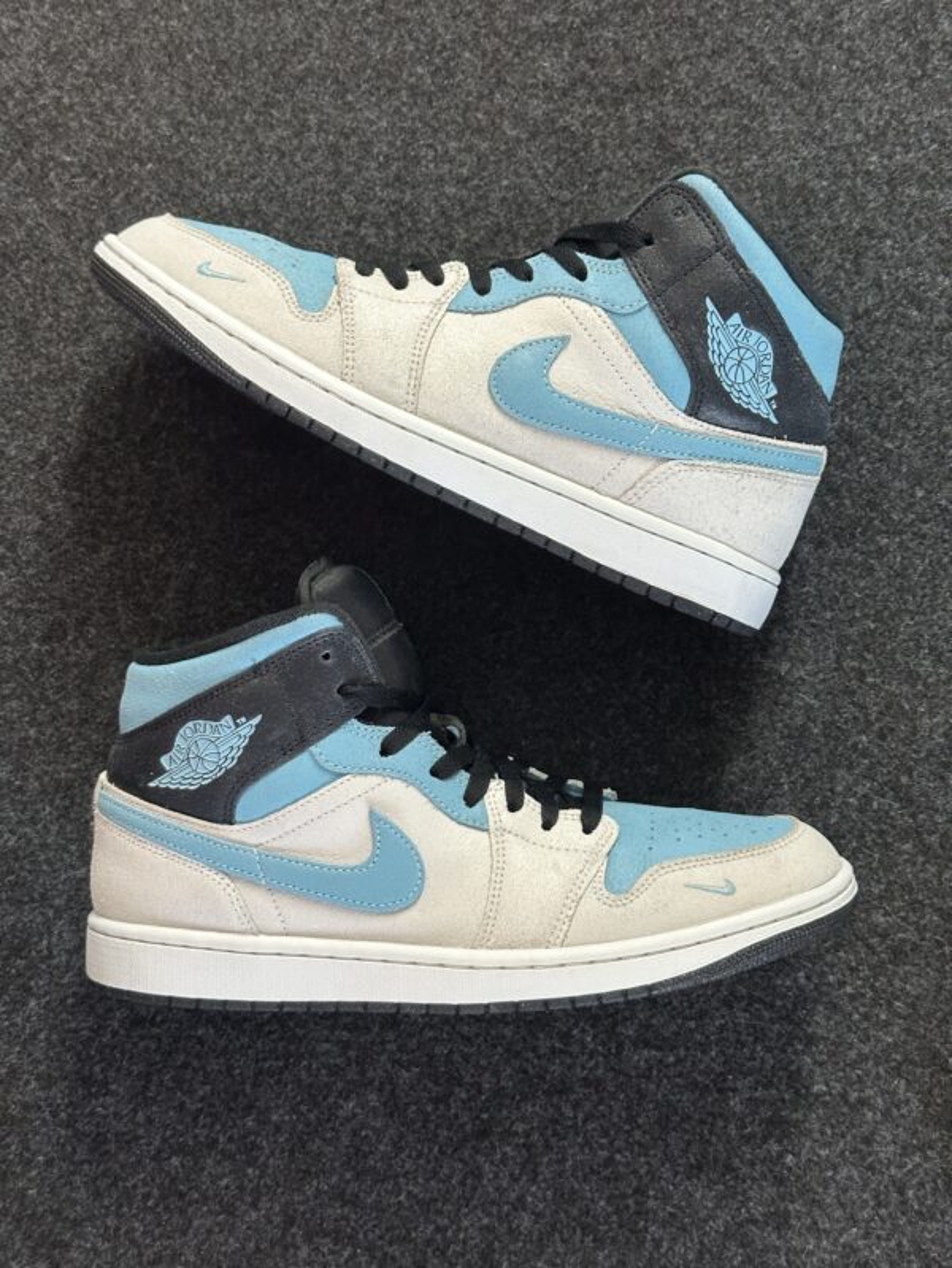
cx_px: 476
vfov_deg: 39.6
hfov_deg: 30.3
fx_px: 1759
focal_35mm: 48
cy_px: 634
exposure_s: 1/50
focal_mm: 6.86
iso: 200
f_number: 1.78
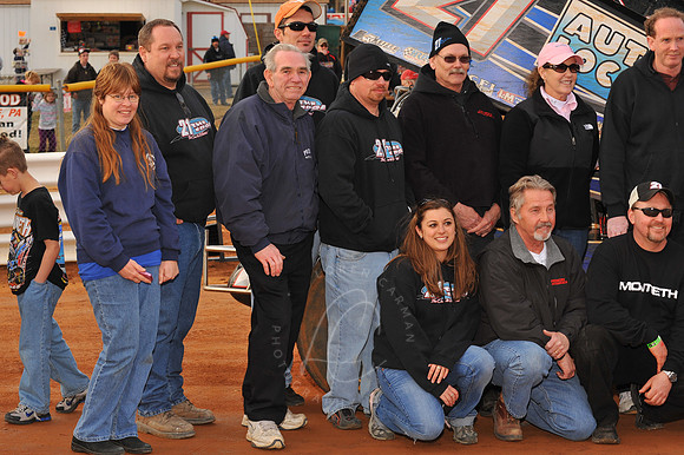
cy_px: 228
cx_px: 342
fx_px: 1519
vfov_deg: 17.0
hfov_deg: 25.4
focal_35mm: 80
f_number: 8
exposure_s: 1/320
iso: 400
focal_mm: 80
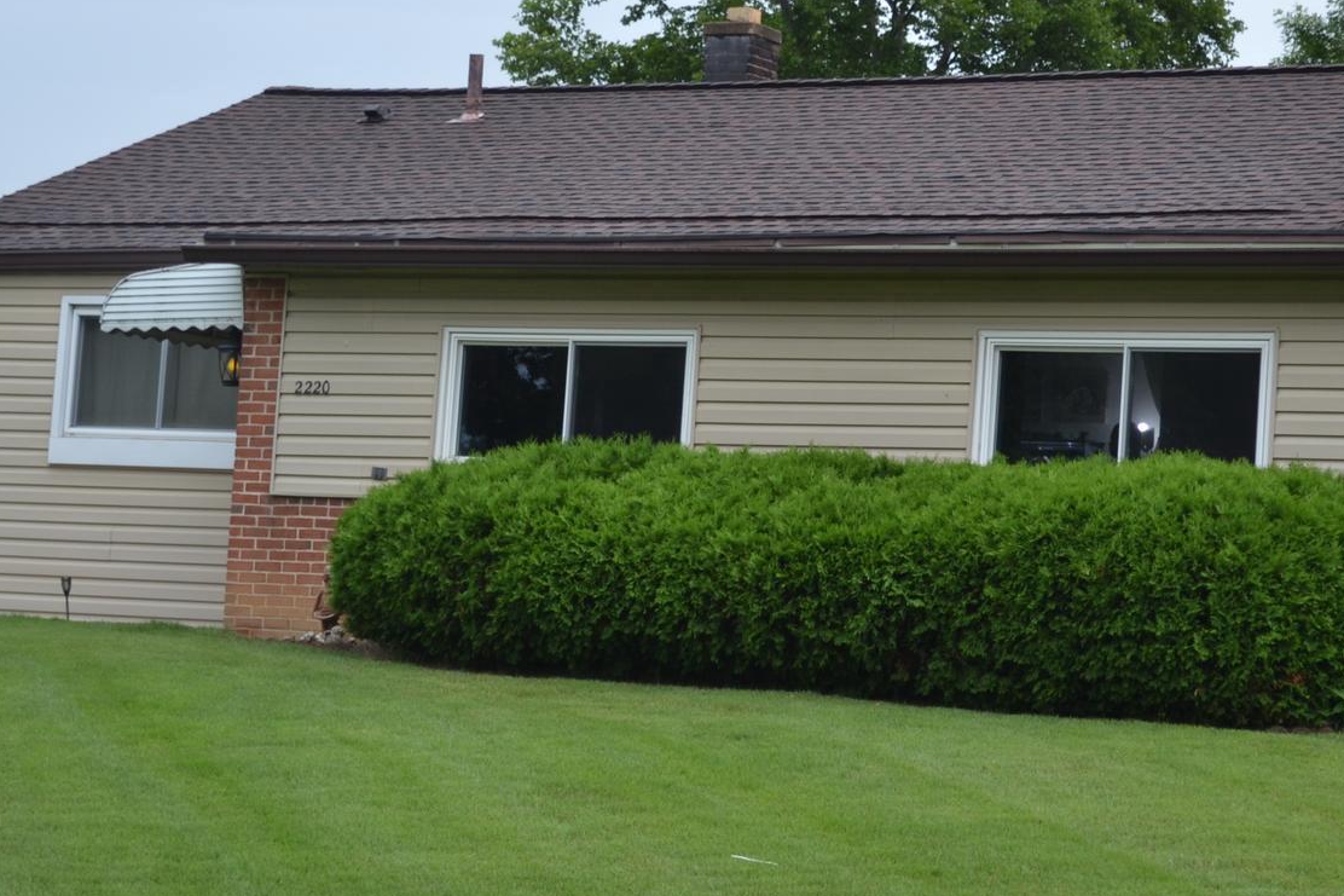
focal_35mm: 105
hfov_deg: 19.4
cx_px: 846
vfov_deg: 13.0
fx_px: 3919
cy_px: 354
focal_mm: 38
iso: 125
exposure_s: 1/125
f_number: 5.6
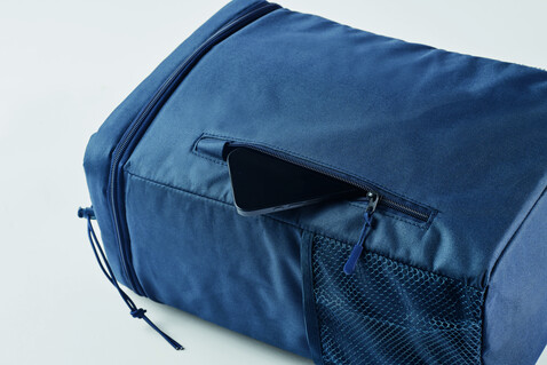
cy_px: 182
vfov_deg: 16.1
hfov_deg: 23.9
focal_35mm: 85
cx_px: 274
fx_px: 1292
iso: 125
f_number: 11
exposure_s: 1/125
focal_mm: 85
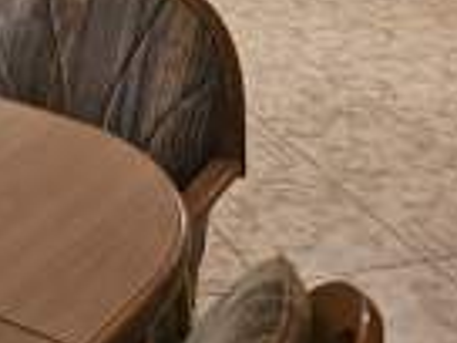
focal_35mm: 81
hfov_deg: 23.5
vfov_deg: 17.0
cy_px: -118
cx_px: 47
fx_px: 1069
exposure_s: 1/120
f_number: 1.8
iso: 200
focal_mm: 5.4
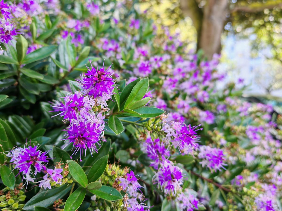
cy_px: 106
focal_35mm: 27
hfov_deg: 65.3
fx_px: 220
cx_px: 141
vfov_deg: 51.4
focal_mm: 6.67
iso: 50
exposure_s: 1/130
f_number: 1.9
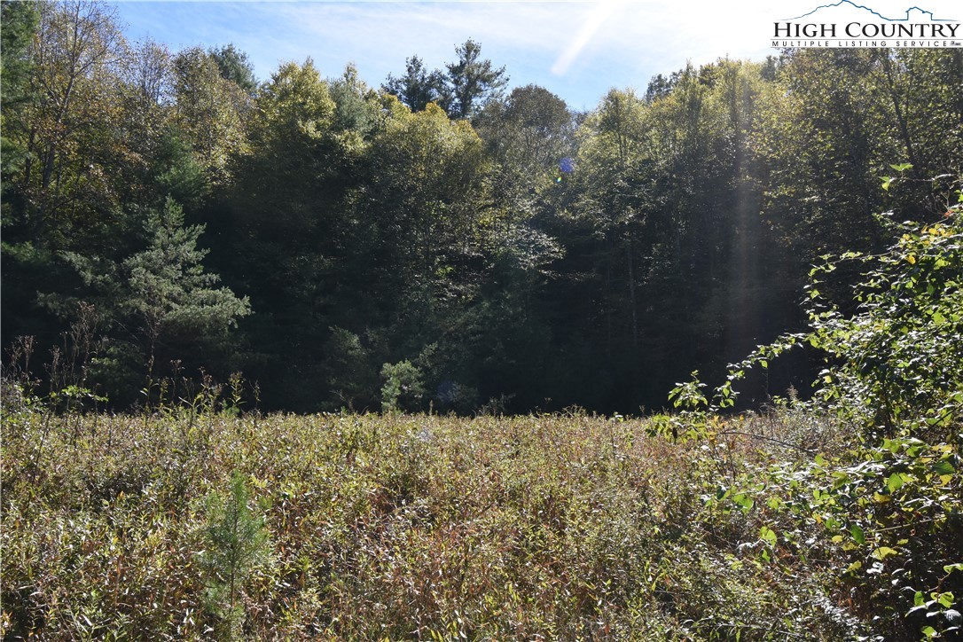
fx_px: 802
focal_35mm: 30
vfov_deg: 43.6
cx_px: 482
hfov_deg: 61.9
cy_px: 321
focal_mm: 20
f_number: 8
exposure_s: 1/500
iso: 500
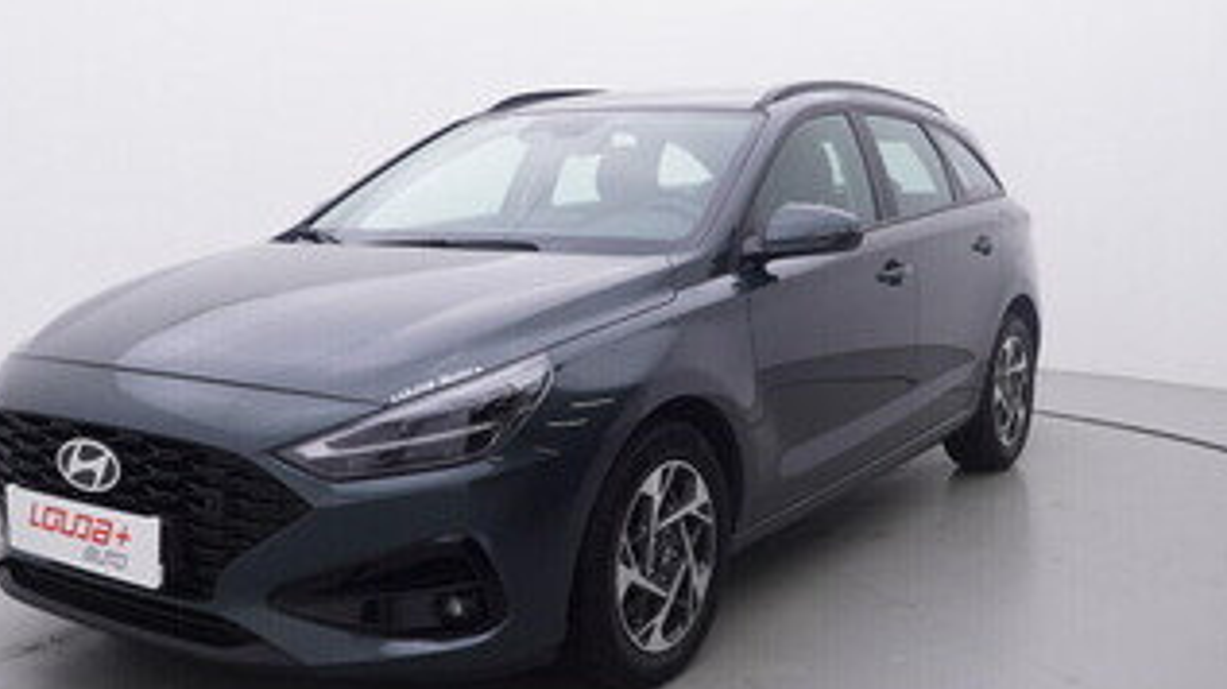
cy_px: 323
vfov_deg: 29.0
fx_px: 1330
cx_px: 575
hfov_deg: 49.5
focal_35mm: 41
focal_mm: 15
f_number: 5
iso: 200
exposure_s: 1/80
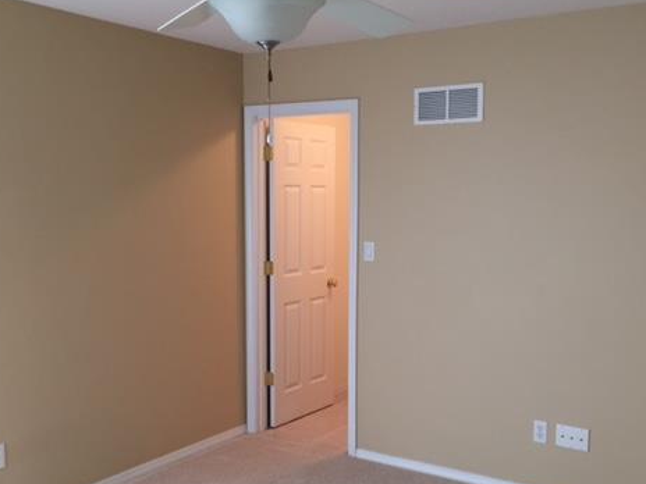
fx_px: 746
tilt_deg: -5.6
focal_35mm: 40
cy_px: 274
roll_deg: -0.9
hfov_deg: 46.8
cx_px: 336
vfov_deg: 35.9
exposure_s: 1/30
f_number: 2.2
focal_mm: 4.15
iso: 100
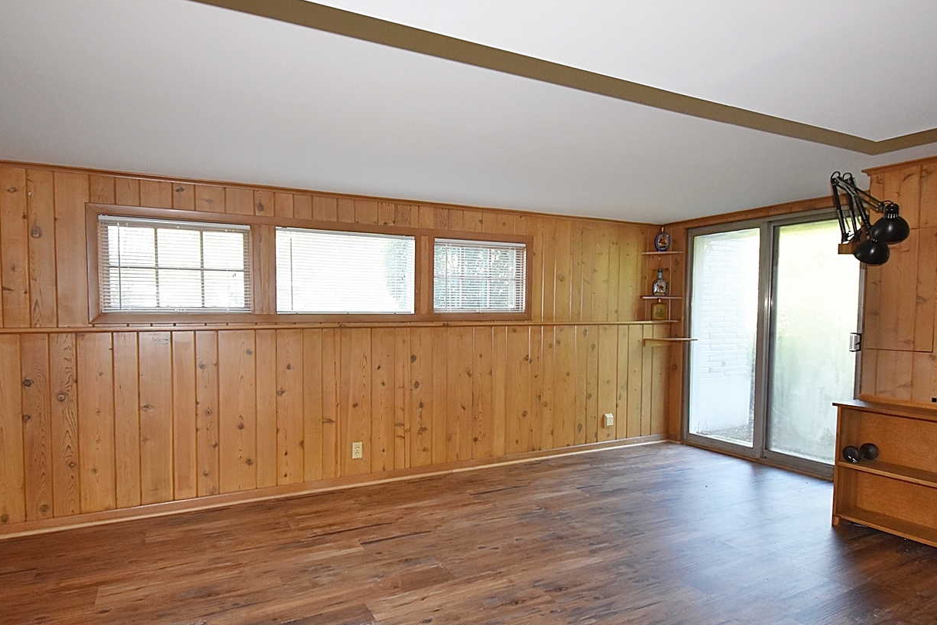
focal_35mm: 20
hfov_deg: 83.9
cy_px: 343
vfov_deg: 61.8
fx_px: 521
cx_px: 436
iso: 800
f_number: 4.5
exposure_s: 1/90
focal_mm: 10
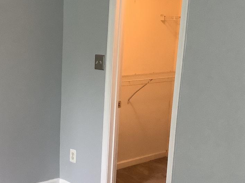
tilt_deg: -13.4
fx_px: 446
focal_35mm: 63
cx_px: 67
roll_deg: -1.3
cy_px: 129
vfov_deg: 23.1
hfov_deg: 30.3
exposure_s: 1/60
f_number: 2.4
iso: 320
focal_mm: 3.3
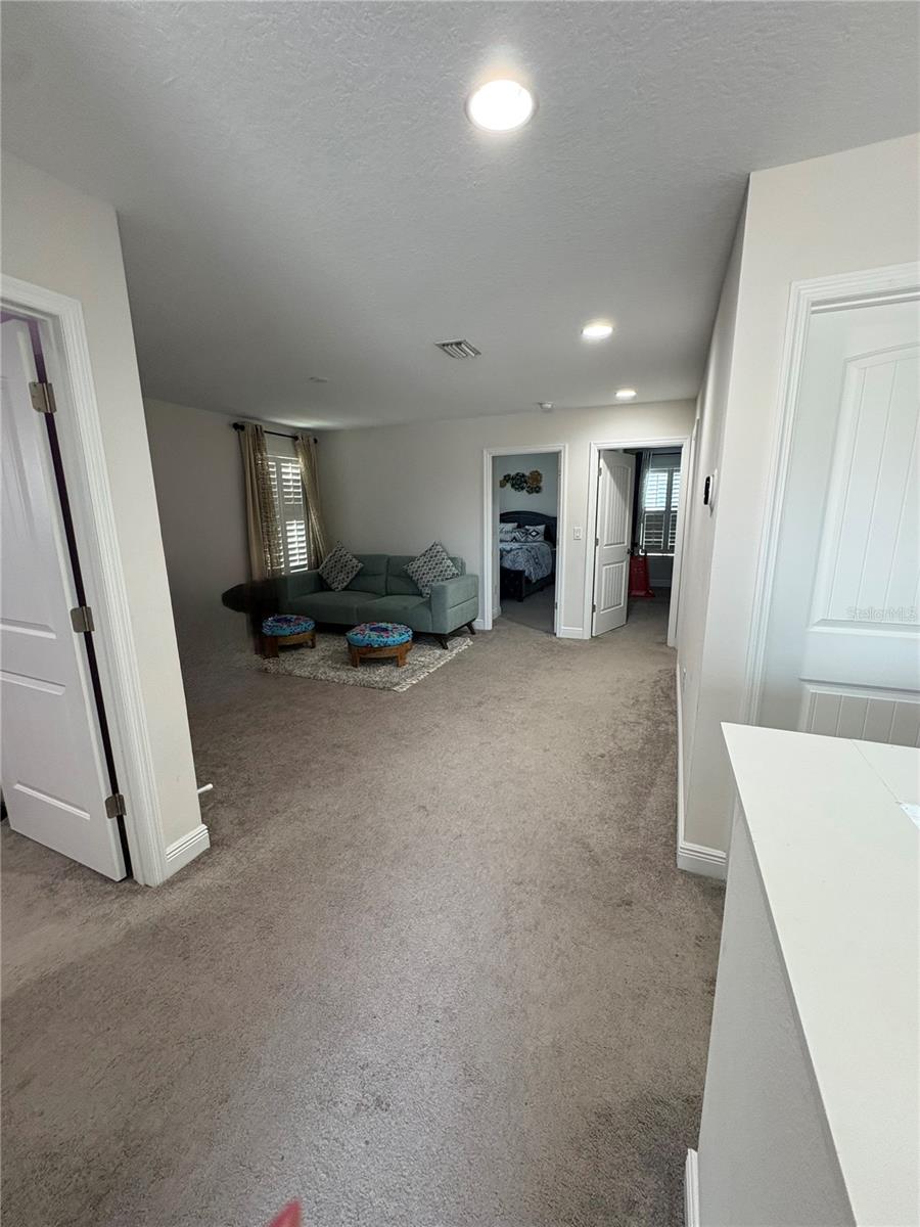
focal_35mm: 14
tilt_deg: -11.4
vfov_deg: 102.1
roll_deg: +0.2
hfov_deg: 85.7
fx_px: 496
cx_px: 460
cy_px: 614
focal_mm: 2.22
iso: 250
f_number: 2.2
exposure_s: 1/60
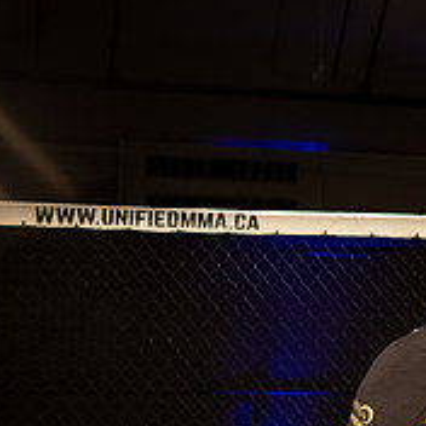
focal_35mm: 133
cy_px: 205
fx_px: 1852
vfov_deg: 13.1
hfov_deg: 12.3
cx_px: 683
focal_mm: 44
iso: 1250
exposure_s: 1/1000
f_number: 2.8
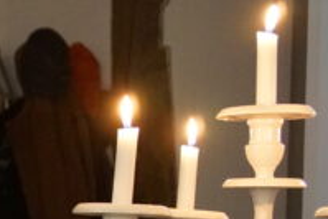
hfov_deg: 12.3
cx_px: -213
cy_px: 329
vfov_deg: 8.6
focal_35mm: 156
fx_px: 1422
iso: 6400
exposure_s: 1/45
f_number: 4
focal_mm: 27
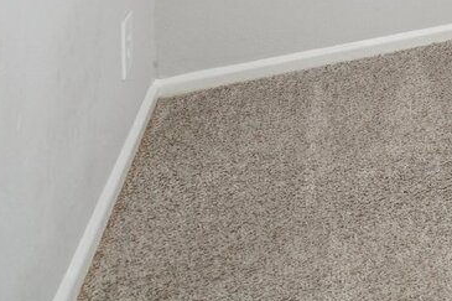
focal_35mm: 71
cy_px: -353
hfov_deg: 16.9
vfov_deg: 14.7
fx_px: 891
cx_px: 989
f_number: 8
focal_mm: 16
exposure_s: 1/3.33
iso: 400
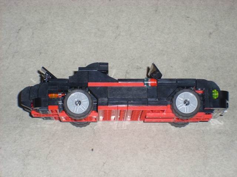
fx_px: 781
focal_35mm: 114
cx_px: 118
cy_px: 88
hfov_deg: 17.3
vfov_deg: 13.0
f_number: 14.1
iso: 160
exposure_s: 1/90
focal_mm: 18.9
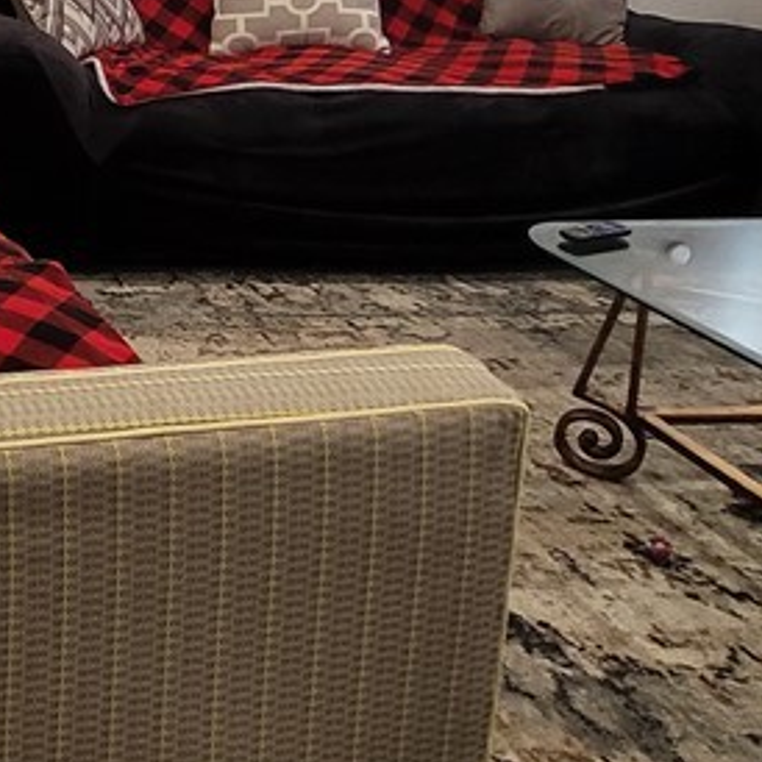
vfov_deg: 34.6
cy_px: -44
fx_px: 1071
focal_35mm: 43
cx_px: -303
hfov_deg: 29.0
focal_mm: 2.2
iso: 320
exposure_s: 1/60
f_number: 2.2
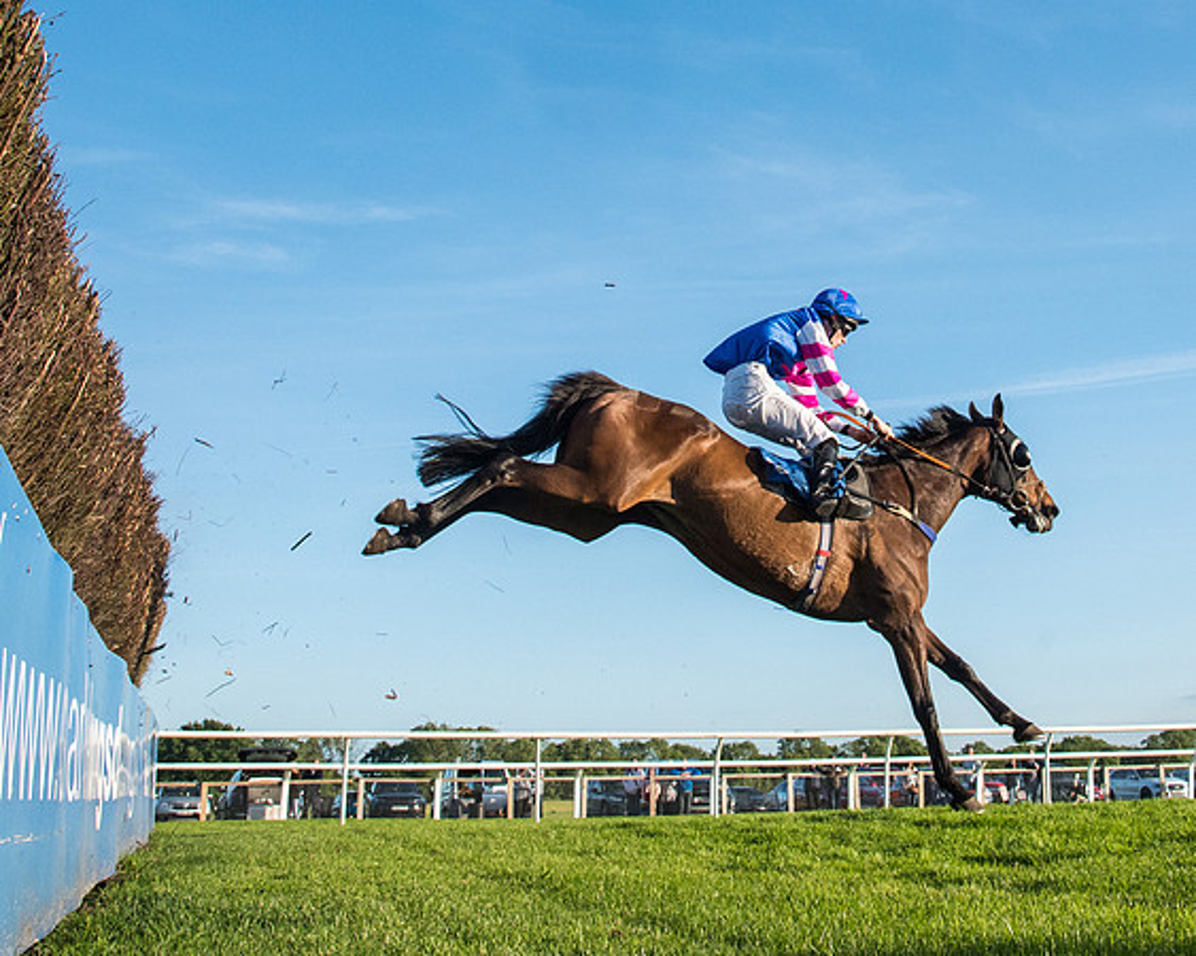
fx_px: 1747
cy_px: 205
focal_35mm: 49
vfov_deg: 30.0
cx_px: 734
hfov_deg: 37.6
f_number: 6.3
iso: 2000
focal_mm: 27
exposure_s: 1/2500
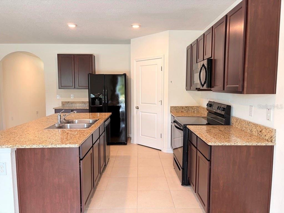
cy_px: 106
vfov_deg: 53.1
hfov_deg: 67.3
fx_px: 213
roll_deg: +0.1
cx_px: 142
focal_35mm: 26
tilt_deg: -4.7
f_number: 1.6
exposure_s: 1/60
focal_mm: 5.96
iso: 100
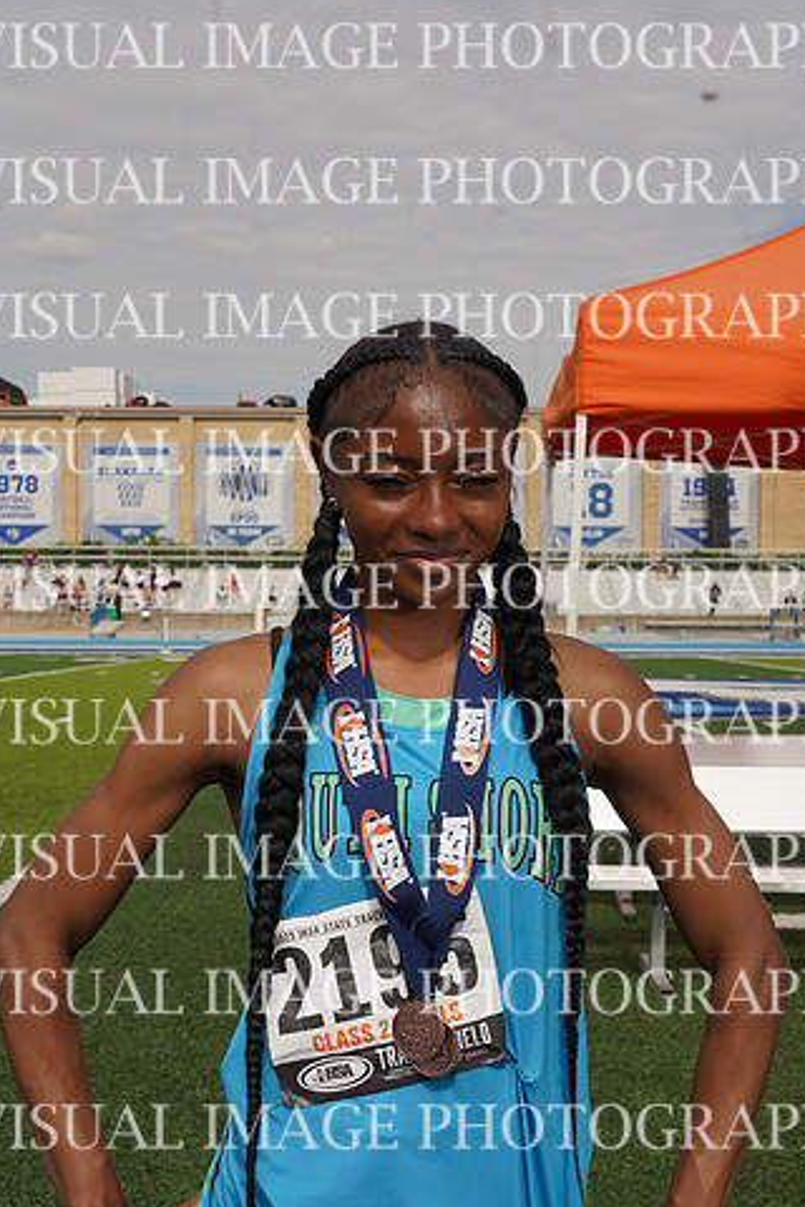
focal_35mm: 52
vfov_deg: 38.2
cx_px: 401
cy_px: 654
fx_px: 1744
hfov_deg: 26.0
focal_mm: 43
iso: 100
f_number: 11
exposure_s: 1/250
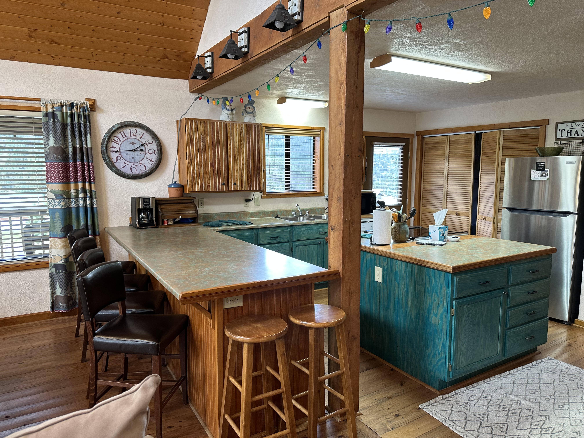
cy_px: 219
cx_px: 292
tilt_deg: -6.6
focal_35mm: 24
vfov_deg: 56.8
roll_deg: +0.2
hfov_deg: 71.6
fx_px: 405
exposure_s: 1/60
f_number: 1.78
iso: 125
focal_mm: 6.86
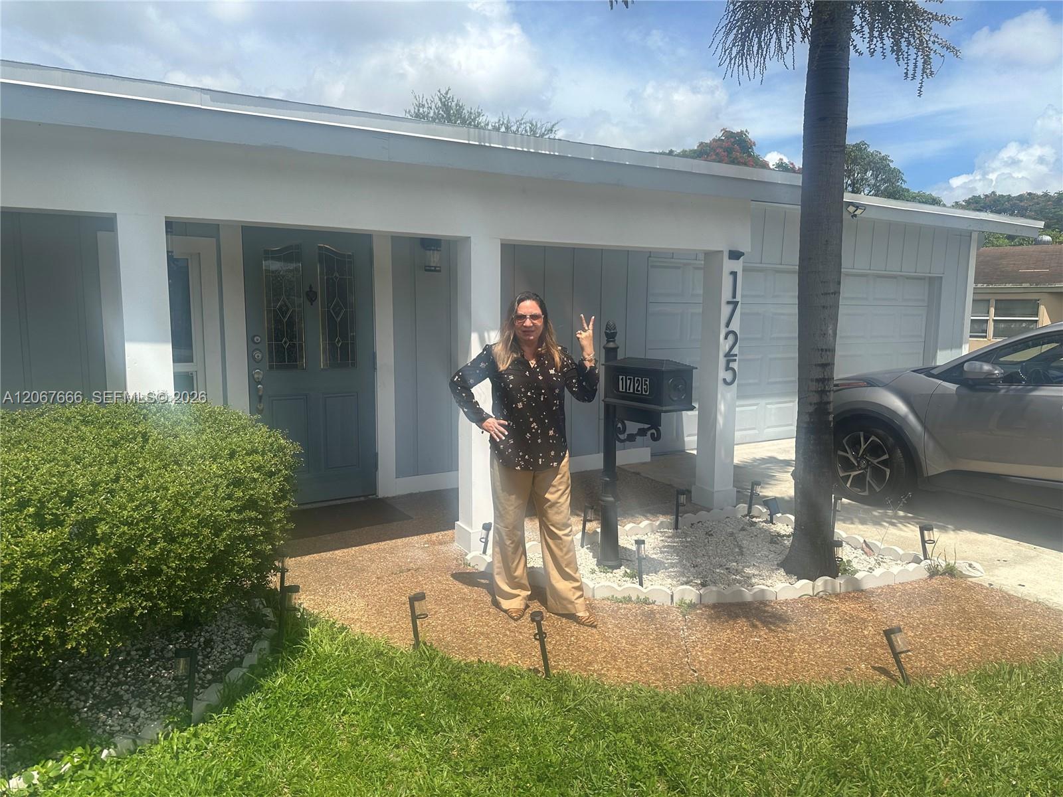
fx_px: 737
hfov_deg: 71.6
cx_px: 532
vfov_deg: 56.8
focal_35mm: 24
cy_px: 398
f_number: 1.78
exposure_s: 1/5000
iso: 80
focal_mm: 6.86
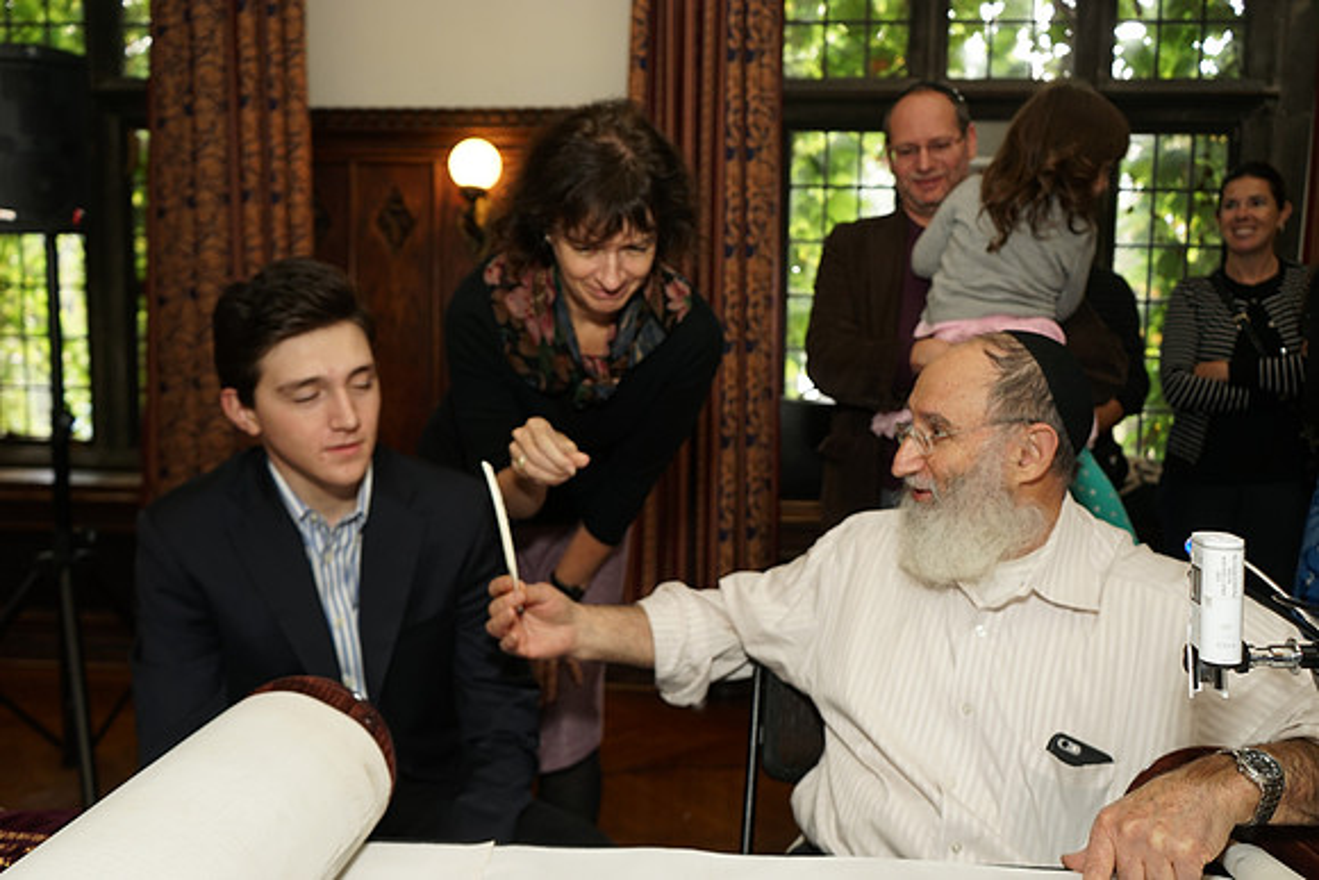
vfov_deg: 45.0
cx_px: 660
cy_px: 440
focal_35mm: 29
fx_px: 1063
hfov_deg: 63.6
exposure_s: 1/80
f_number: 4.5
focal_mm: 29
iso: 500
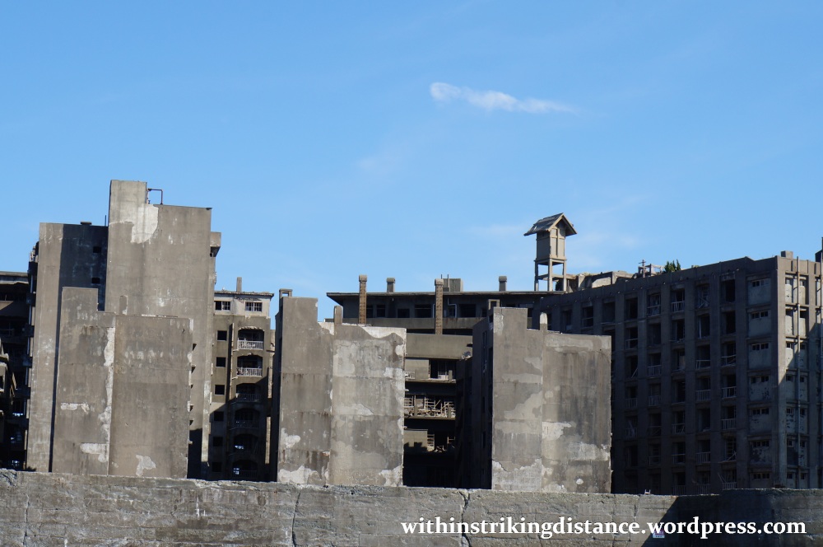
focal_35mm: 82
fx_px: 1884
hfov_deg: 24.6
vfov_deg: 16.5
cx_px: 412
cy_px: 274
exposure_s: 1/200
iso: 200
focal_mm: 55
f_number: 13
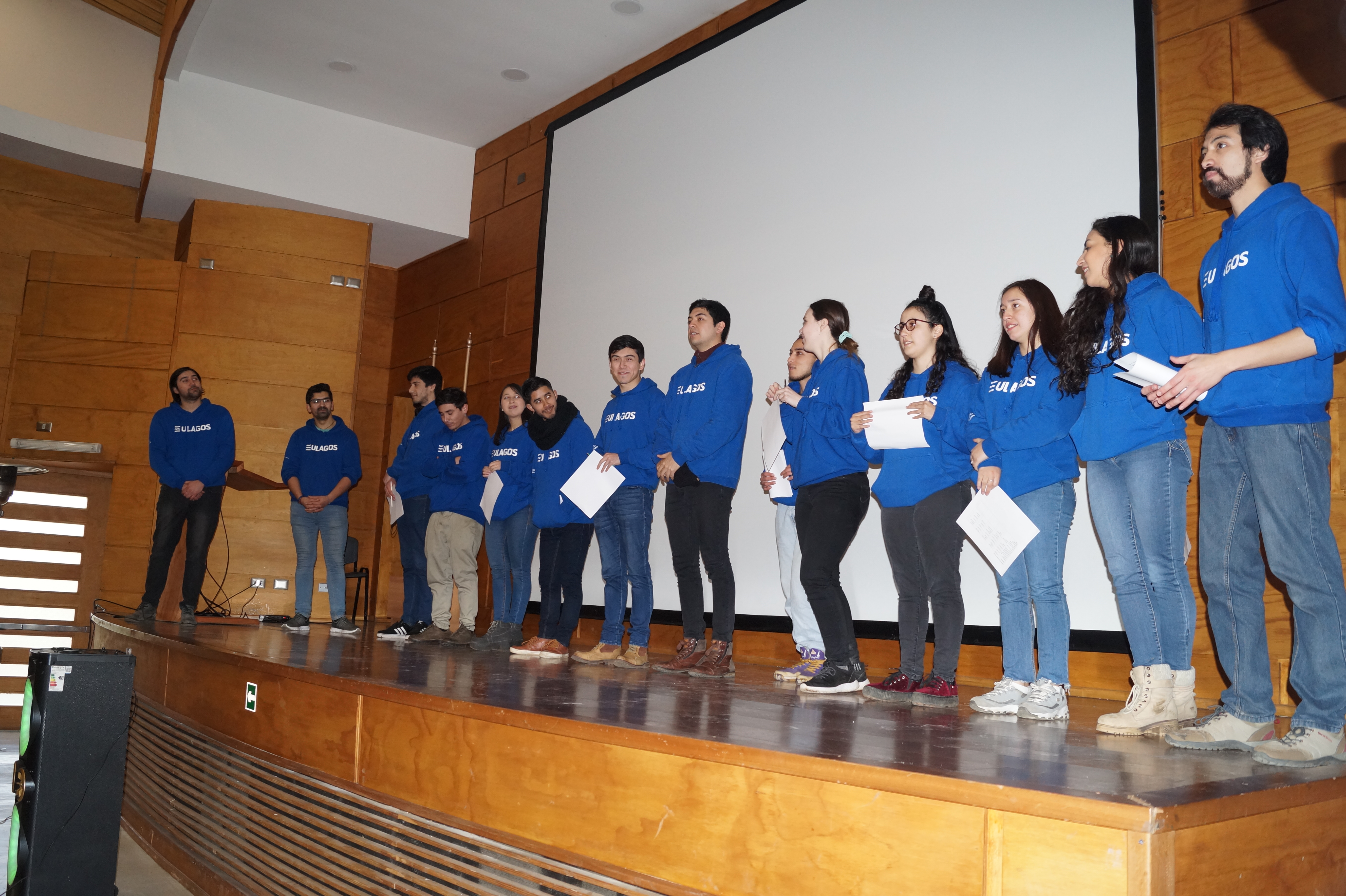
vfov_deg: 43.6
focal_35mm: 30
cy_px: 448
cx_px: 673
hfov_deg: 62.0
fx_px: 1121
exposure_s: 1/60
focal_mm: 20
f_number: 3.5
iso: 640
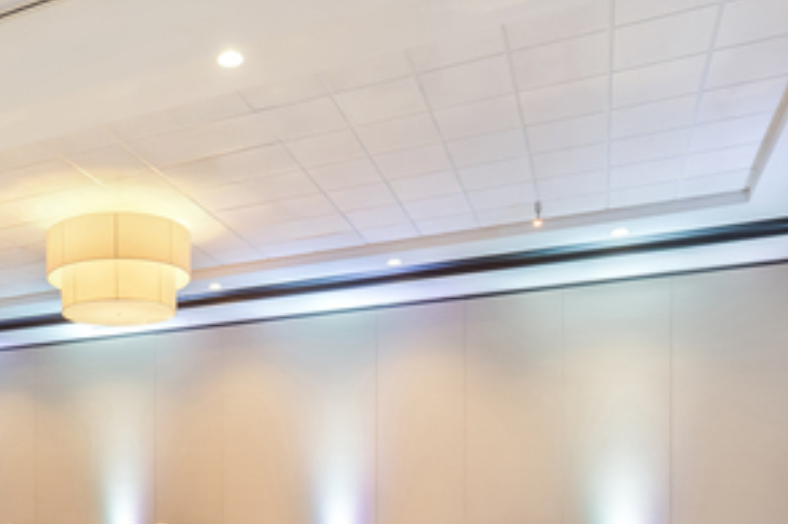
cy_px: 509
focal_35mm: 37
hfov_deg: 48.9
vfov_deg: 33.2
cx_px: 154
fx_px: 809
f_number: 8
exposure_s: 1/1.25
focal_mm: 18
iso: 500
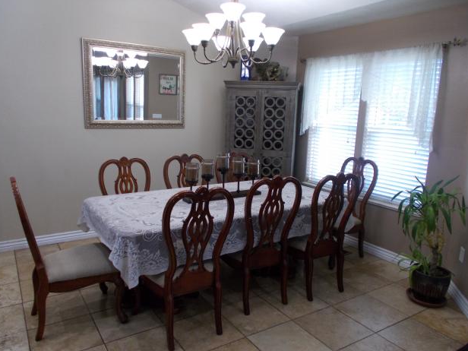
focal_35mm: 27
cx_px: 235
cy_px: 181
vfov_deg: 51.3
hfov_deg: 65.3
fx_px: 365
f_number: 3.2
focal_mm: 4.6
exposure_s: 1/25
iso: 180
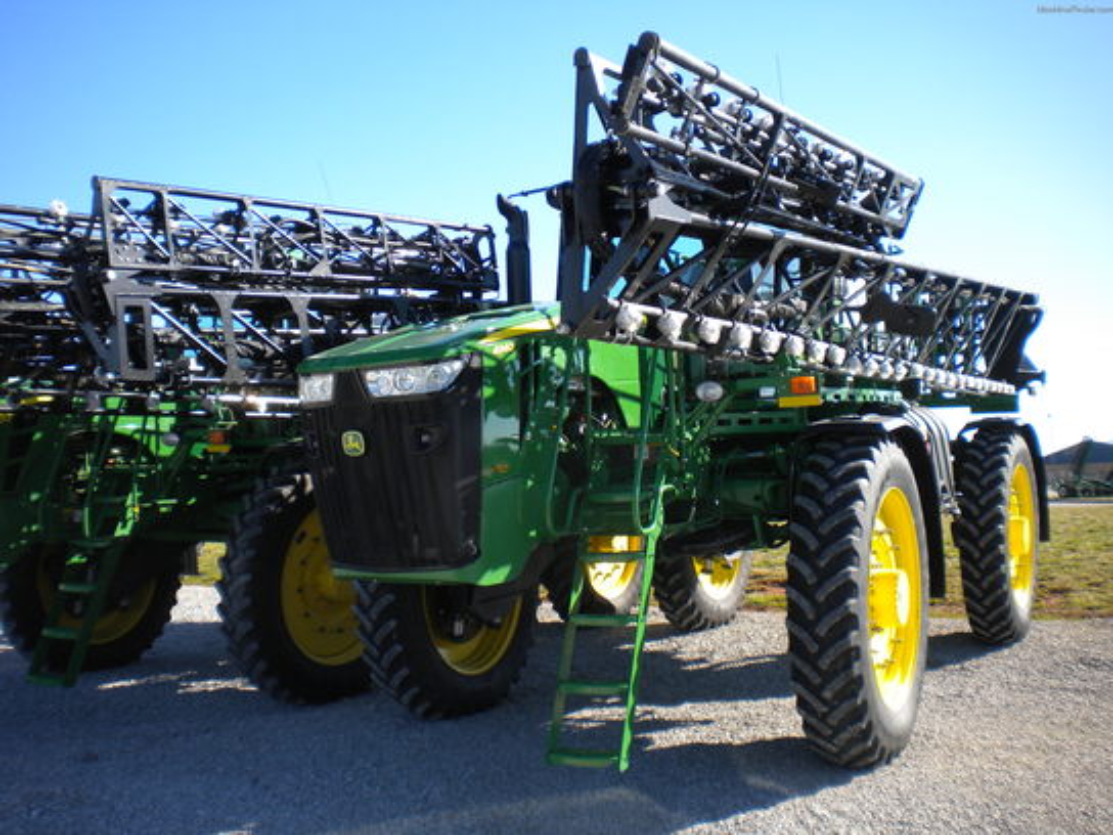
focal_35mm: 35
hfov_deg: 52.6
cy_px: 418
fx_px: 1125
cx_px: 556
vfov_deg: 40.7
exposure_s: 1/290
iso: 80
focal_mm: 6.3
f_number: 4.6
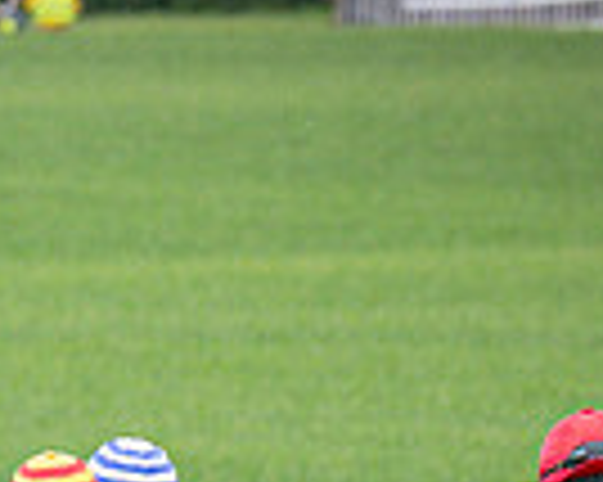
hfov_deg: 1.2
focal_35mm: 1651
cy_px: 869
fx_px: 29443
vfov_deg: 0.9
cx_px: -294
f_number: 4
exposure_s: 1/1600
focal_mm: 160
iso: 400
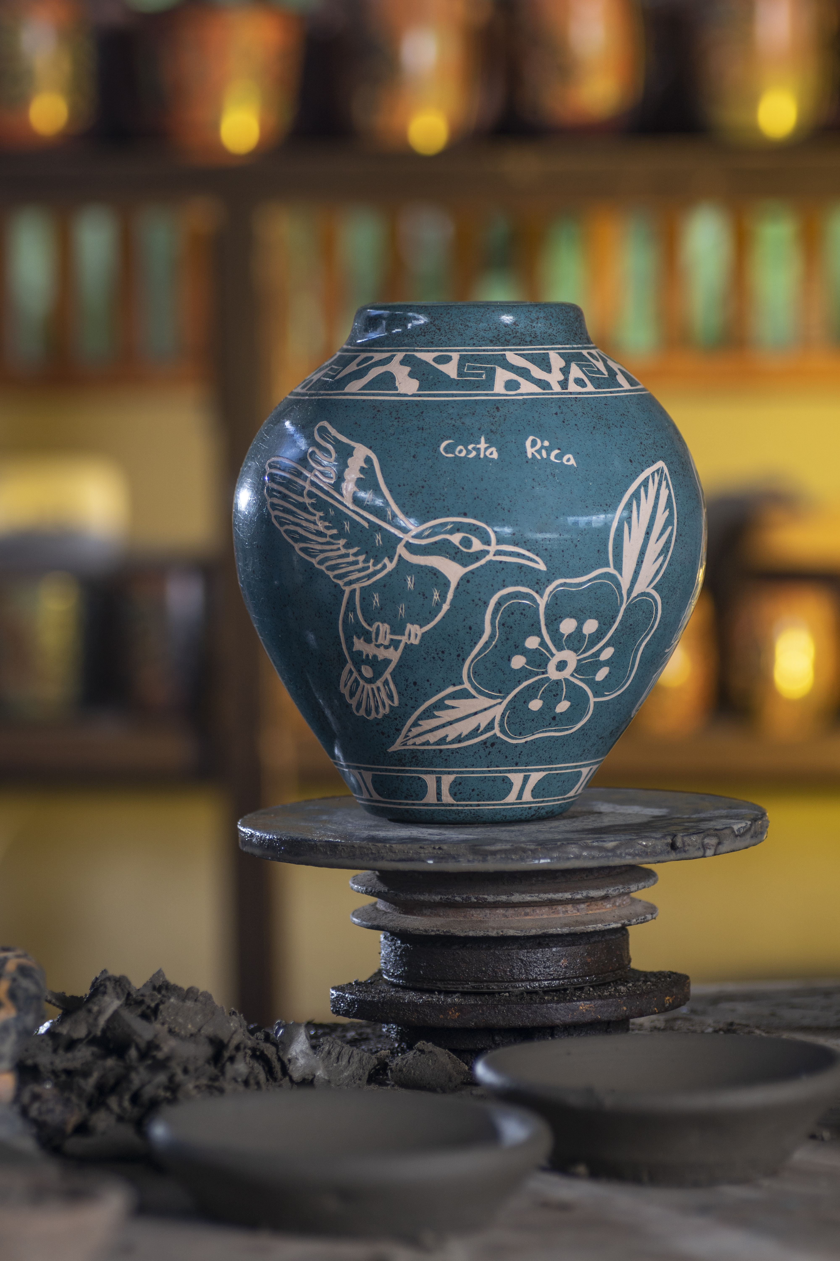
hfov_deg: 10.2
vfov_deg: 15.2
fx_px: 4725
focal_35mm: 135
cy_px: 630
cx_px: 420
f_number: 3.5
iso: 100
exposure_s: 1/125
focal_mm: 90
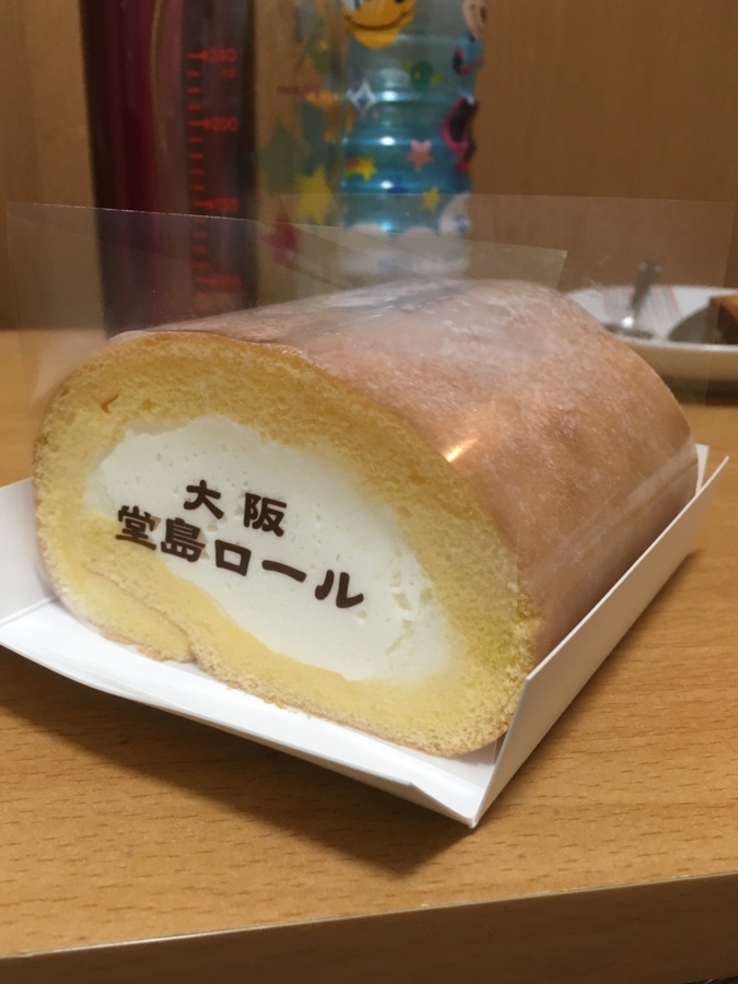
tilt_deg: -21.9
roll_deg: -0.4
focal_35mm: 33
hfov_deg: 42.9
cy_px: 522
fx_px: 938
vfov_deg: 55.3
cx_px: 332
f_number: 2.2
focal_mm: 4.15
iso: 80
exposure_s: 1/30
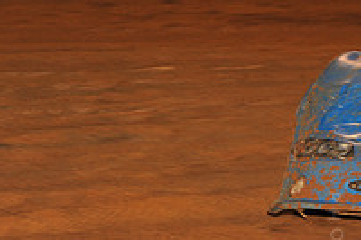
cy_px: 42
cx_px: 435
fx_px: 2034
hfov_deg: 10.0
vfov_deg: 6.7
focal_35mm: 203
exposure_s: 1/320
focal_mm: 70
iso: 800
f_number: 7.1
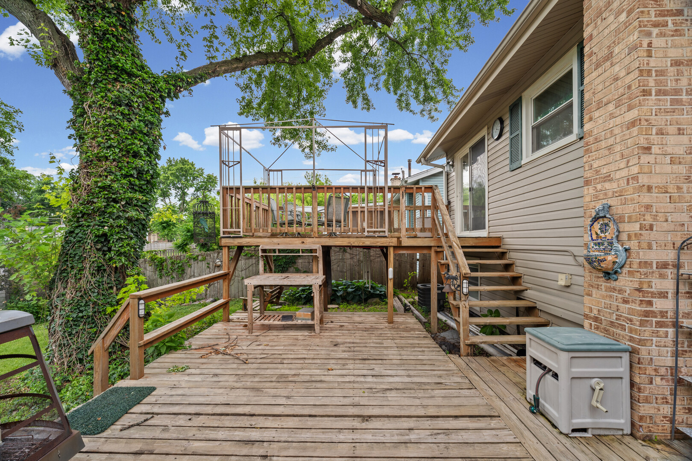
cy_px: 230
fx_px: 269
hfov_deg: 104.3
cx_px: 346
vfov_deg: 81.2
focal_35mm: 14
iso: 500
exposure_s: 1/15
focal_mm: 14
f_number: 8
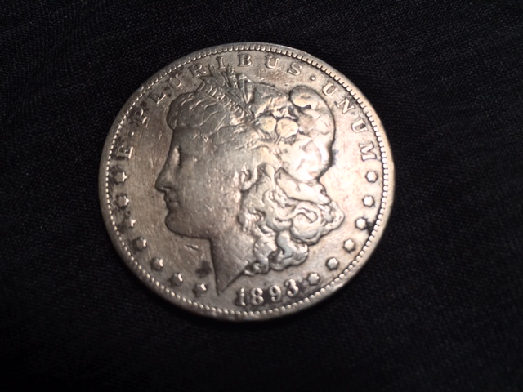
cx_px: 262
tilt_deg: -73.0
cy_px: 196
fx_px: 438
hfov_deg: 61.7
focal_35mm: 29
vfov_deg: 48.2
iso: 32
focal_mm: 4.15
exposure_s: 1/60
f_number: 2.2
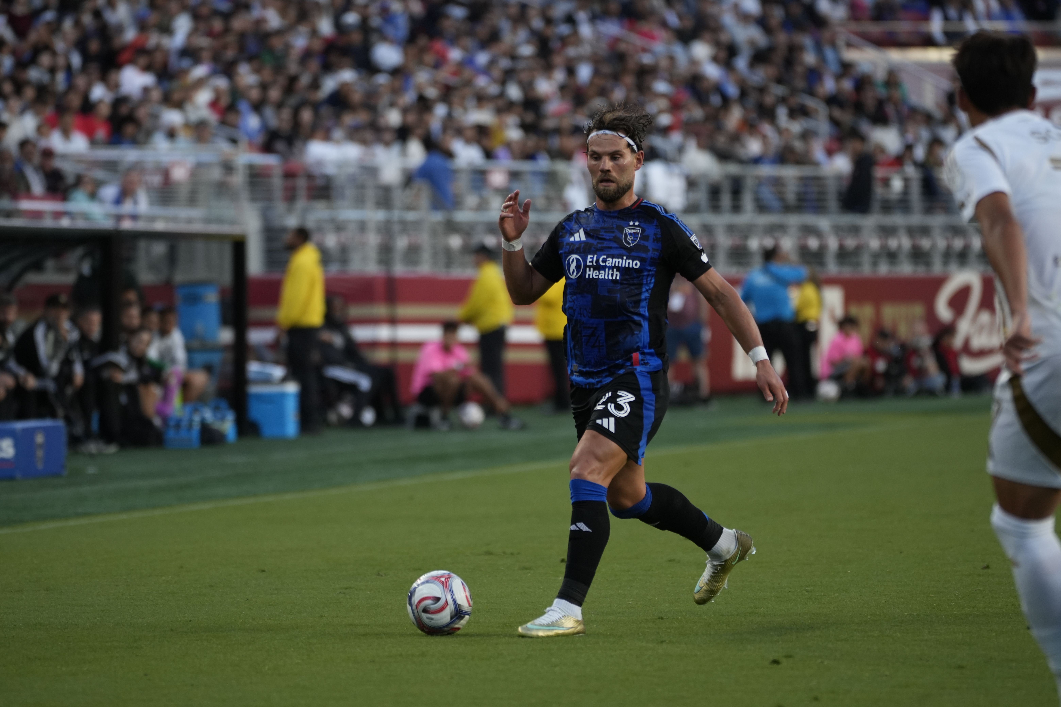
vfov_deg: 4.6
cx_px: 530
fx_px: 8841
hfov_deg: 6.9
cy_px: 354
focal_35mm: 300
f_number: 2.8
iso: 500
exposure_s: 1/1600
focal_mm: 200
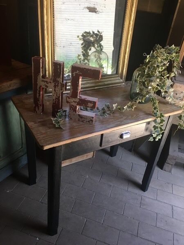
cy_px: 122
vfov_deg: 61.7
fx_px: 206
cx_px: 92
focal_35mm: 29
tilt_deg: -31.8
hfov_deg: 48.2
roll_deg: -6.6
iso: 50
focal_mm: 4.15
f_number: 2.2
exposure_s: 1/33
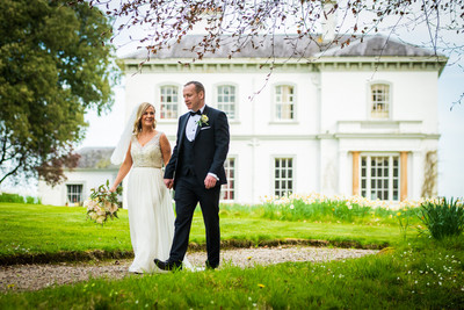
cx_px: 179
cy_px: 201
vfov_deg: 10.9
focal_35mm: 125
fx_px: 1617
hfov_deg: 16.3
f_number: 2.8
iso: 160
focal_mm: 90
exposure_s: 1/640
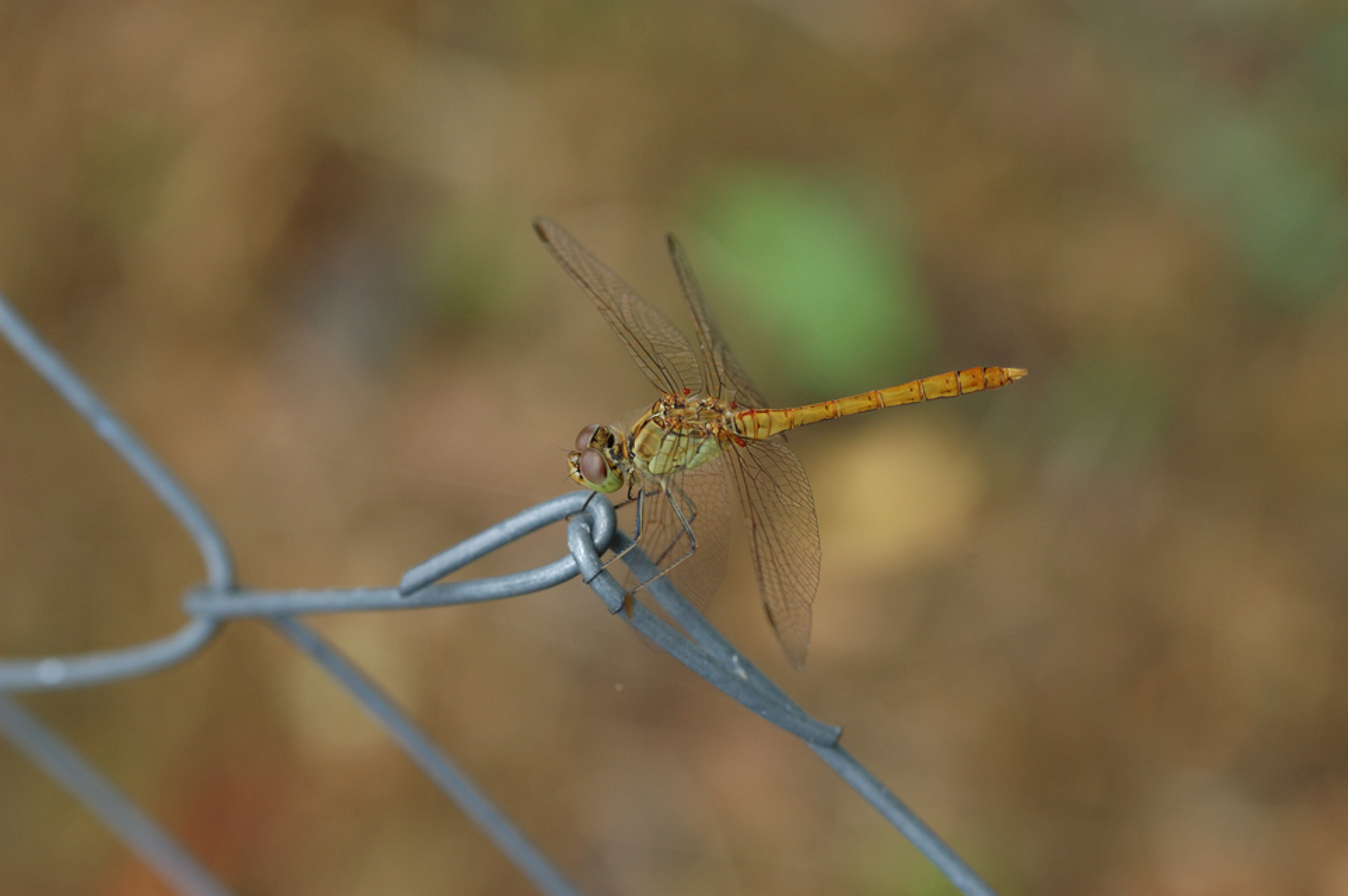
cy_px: 448
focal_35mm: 158
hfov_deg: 13.0
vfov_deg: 8.7
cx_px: 674
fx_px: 5893
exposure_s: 1/80
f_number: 8
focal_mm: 105
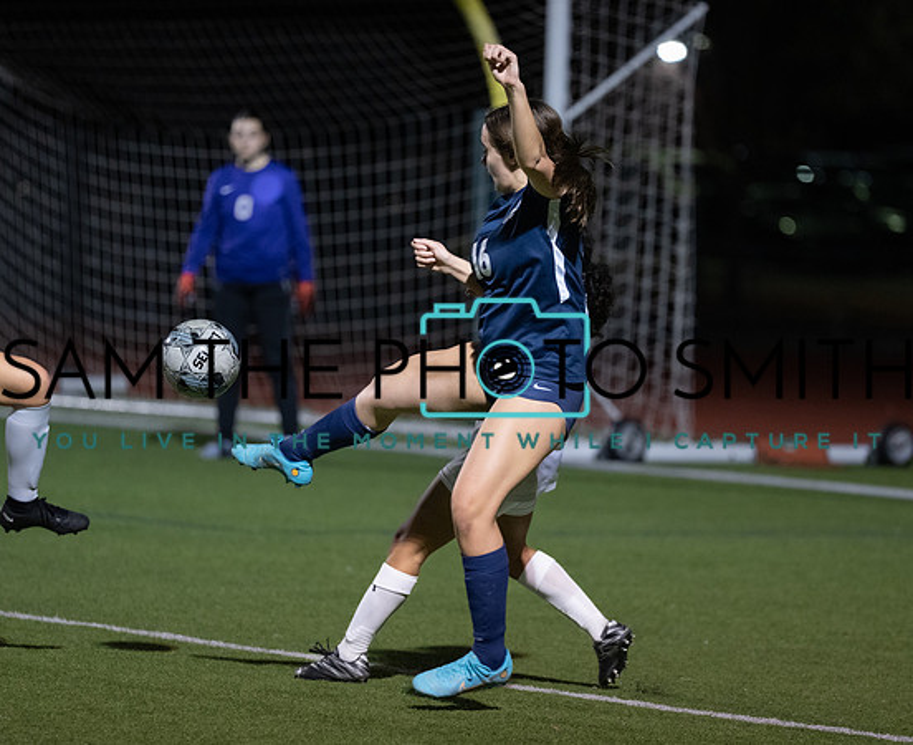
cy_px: 406
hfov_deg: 8.1
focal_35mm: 238
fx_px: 6477
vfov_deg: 6.6
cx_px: 470
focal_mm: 178
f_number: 2.8
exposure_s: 1/1000
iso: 5000
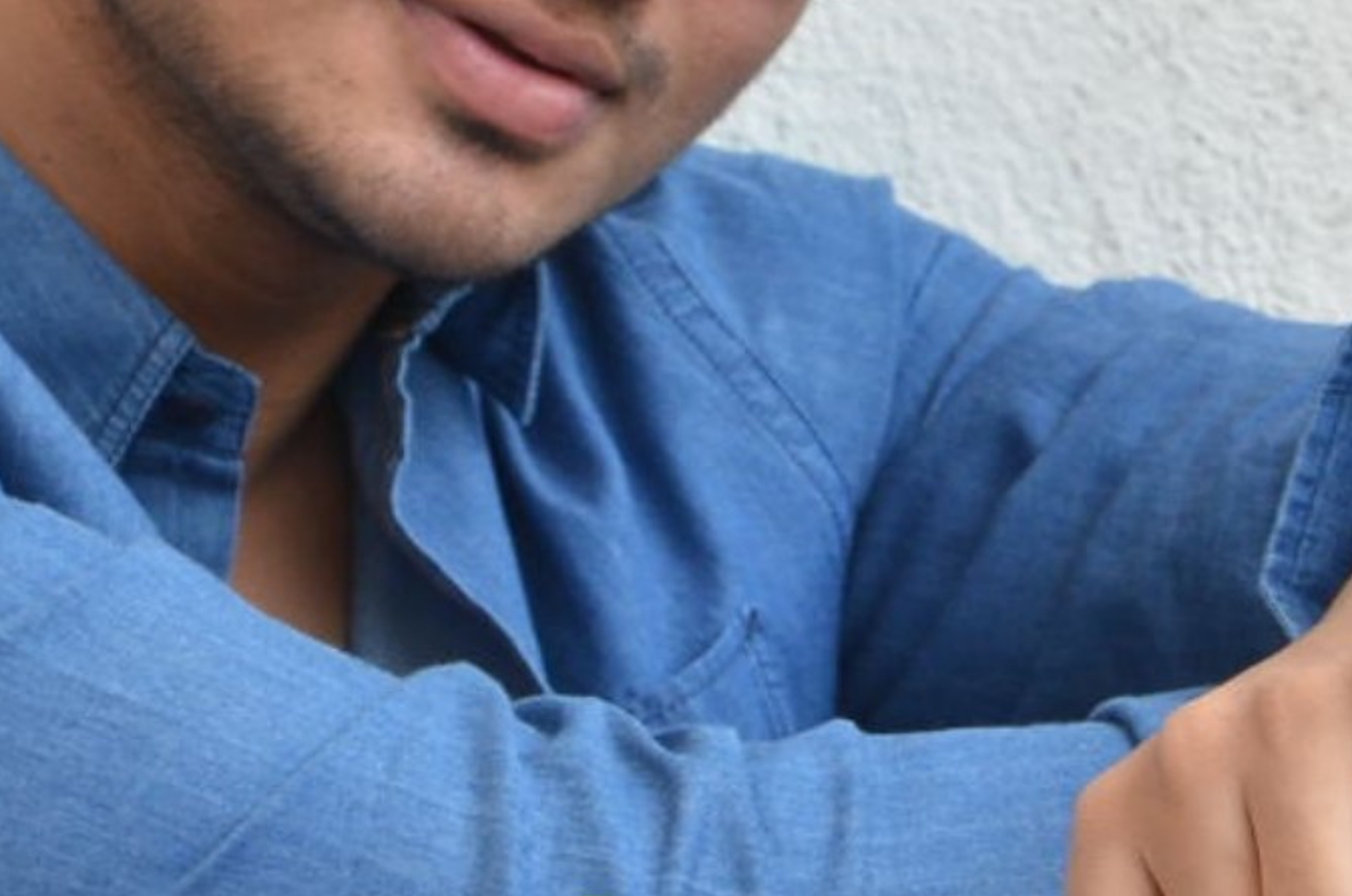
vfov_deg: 4.1
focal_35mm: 333
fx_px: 12482
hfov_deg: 6.2
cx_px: 950
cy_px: 382
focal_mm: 66
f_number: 5.6
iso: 500
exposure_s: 1/125
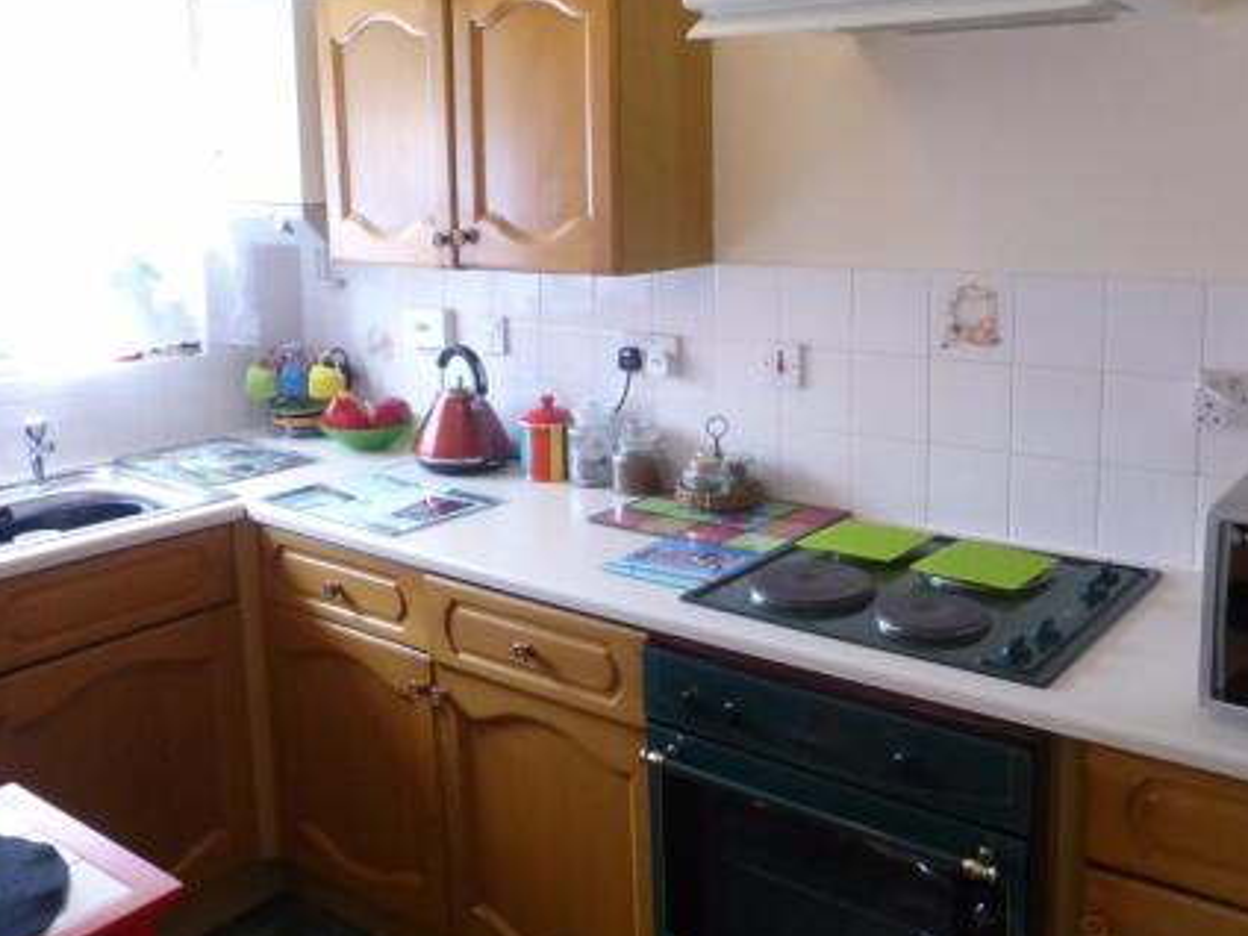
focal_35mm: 33
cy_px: 346
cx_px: 708
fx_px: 1190
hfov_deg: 55.2
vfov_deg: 42.6
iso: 400
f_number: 3.3
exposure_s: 1/15
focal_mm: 4.3
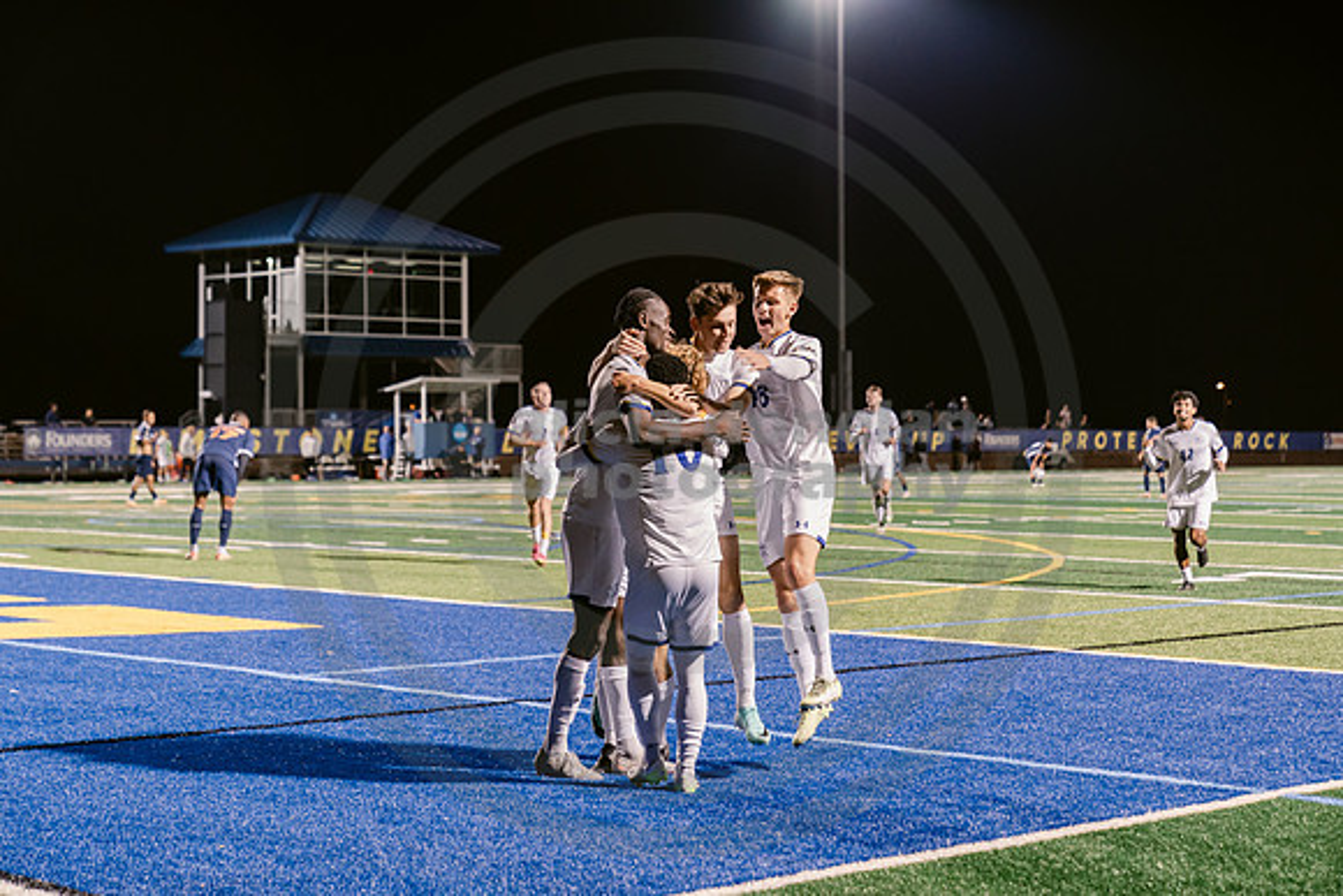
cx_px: 672
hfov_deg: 28.8
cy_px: 448
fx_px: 2612
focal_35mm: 70
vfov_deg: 19.5
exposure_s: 1/250
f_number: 3.2
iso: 2500
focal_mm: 70
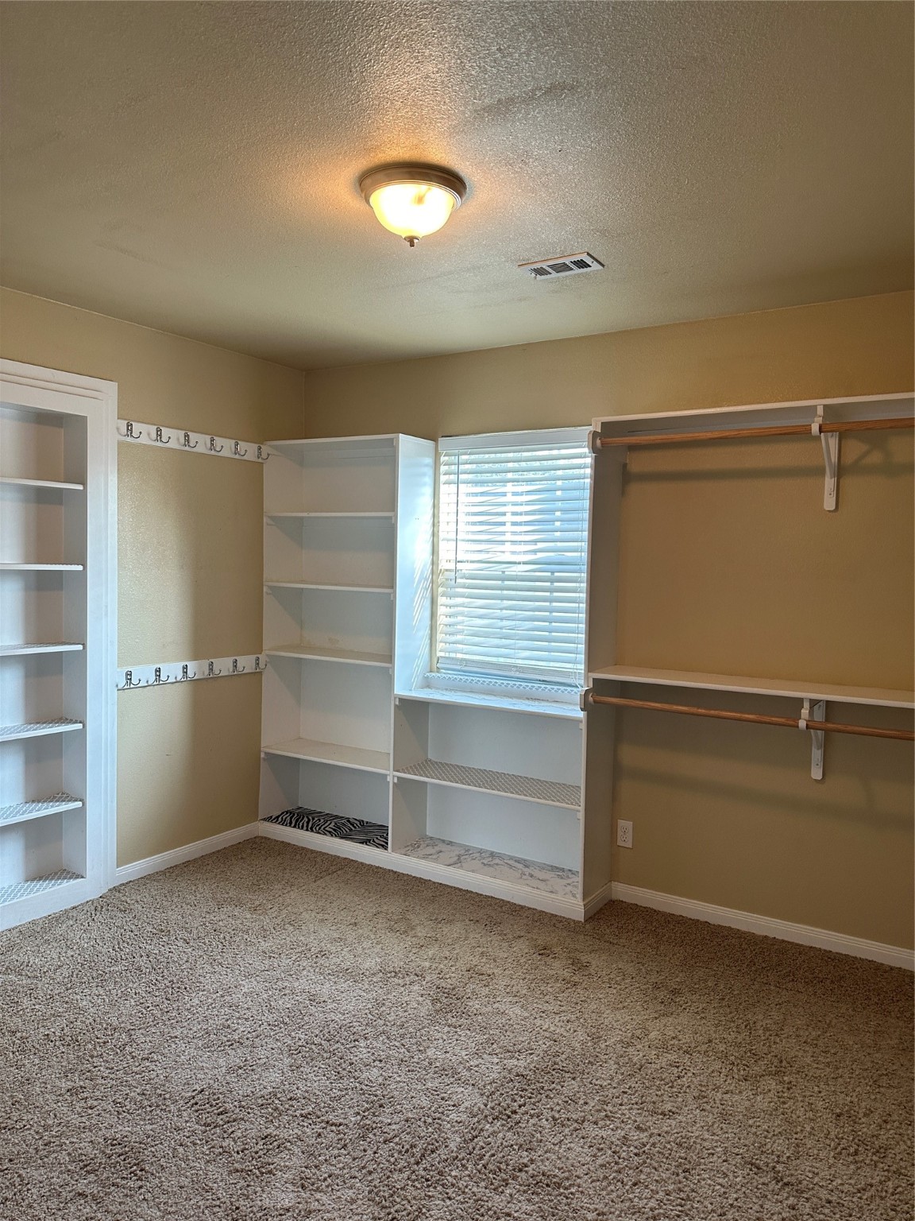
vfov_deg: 71.6
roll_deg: -2.4
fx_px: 846
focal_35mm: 24
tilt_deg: -2.3
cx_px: 458
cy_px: 610
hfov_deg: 56.8
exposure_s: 1/120
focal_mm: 6.86
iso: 200
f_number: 1.78
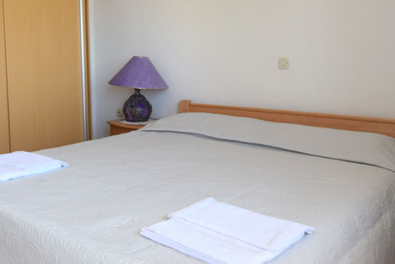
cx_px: 118
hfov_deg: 50.5
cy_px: 91
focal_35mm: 37
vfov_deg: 35.6
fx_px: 406
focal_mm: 10
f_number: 4.5
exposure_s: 1/80
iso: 400
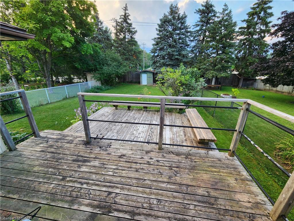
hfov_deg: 106.2
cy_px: 110
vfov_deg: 89.9
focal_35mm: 13
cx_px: 147
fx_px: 110
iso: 64
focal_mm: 2.2
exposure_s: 1/60
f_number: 2.2
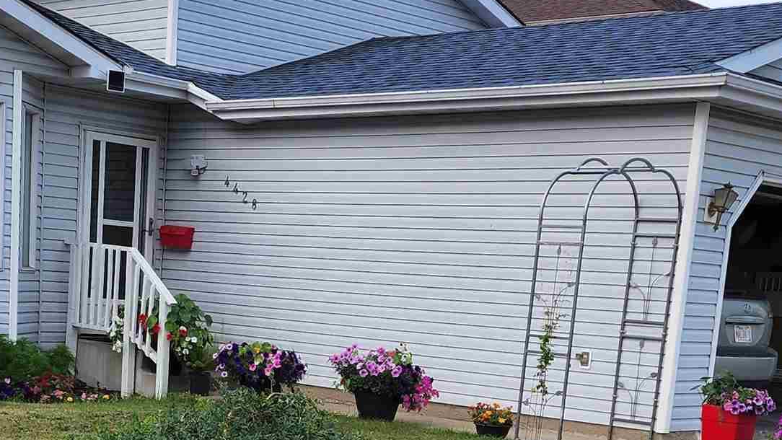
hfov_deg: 29.6
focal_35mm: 71
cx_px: 294
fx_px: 1472
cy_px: 572
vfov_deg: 16.1
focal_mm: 6.4
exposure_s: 1/180
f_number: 1.8
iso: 20
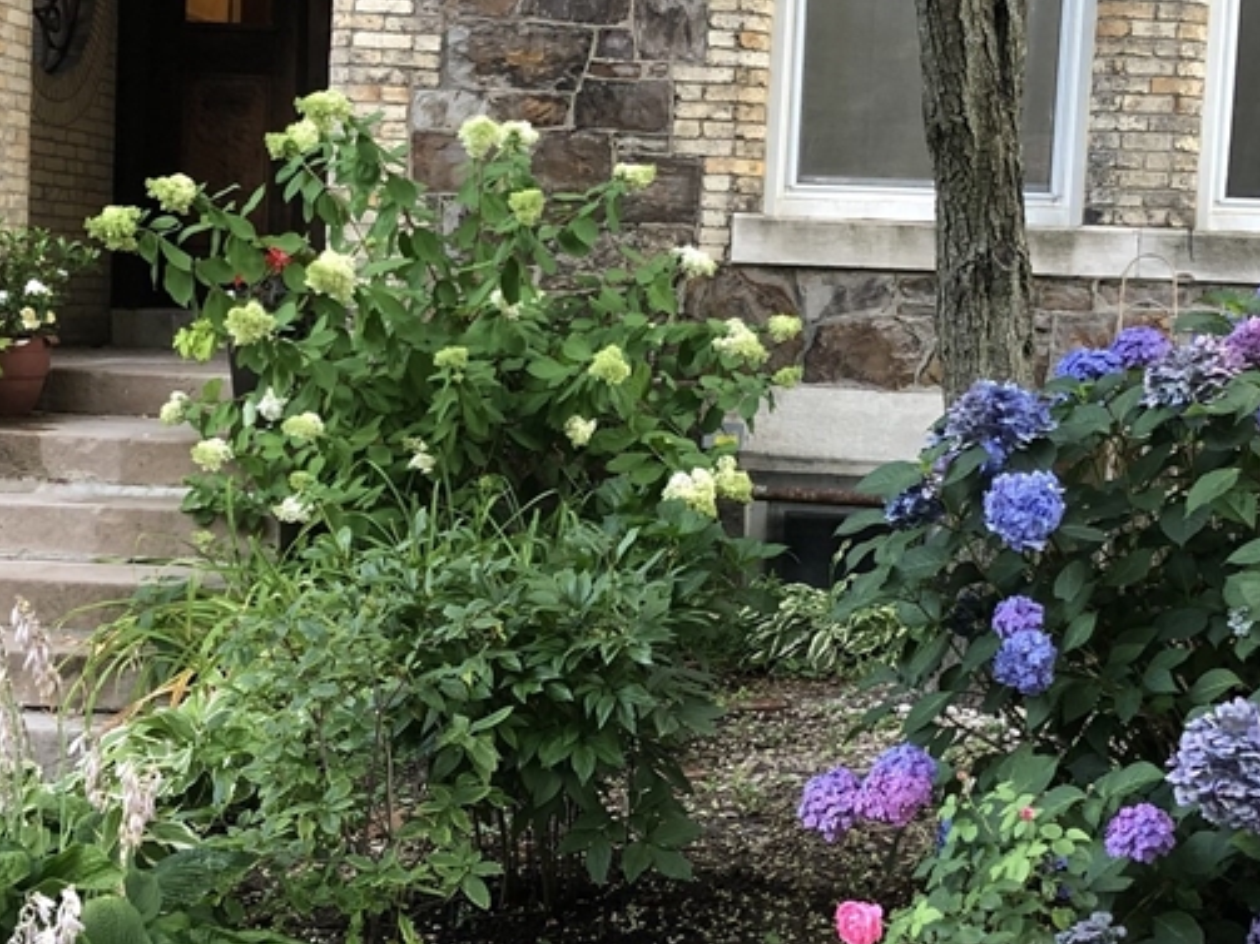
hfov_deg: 33.7
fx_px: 2074
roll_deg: -3.3
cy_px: 478
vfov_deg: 25.6
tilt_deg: -6.7
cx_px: 721
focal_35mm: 57
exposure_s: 1/17
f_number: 1.8
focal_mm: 3.99
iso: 40
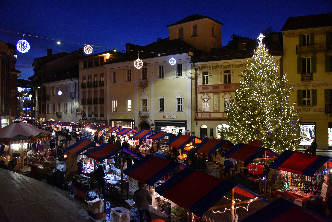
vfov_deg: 46.4
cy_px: 111
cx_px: 166
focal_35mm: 28
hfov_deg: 65.5
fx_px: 258
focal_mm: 28
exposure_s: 1/60
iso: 3200
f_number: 4
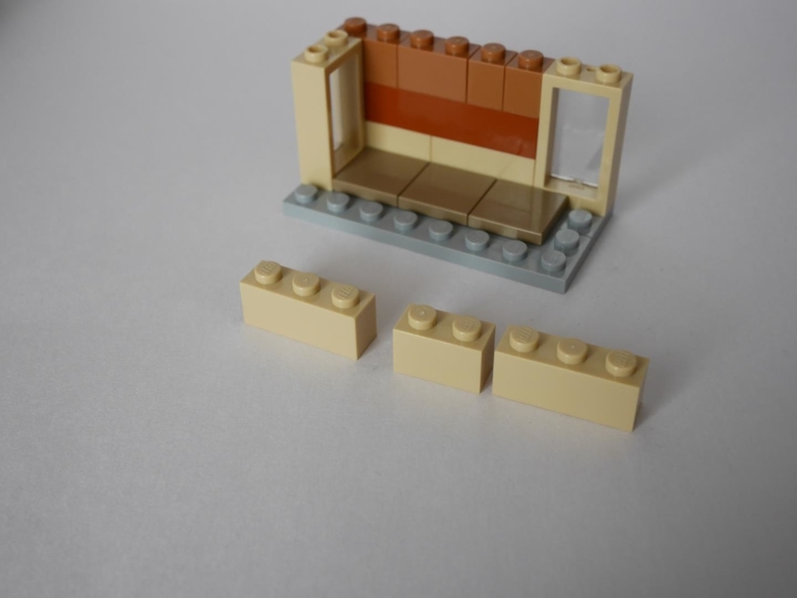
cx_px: 398
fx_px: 922
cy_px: 299
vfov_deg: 36.0
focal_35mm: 40
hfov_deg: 46.8
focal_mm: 20
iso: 500
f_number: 5.6
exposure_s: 1/60
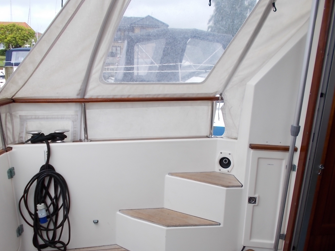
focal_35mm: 32
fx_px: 310
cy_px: 141
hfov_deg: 56.8
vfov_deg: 44.1
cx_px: 162
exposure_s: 1/200
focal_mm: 4.6
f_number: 3.2
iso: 80
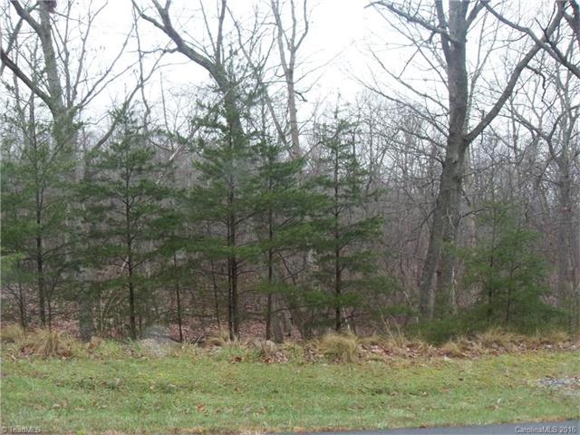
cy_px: 218
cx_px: 290
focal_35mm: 34
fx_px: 570
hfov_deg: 54.0
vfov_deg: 41.8
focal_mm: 6.3
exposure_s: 1/45
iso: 200
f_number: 2.8
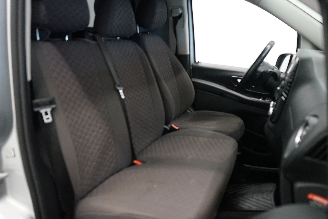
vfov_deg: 43.6
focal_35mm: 30
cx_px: 164
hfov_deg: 61.9
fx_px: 273
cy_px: 110
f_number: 3.5
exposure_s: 1/160
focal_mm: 30
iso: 4000
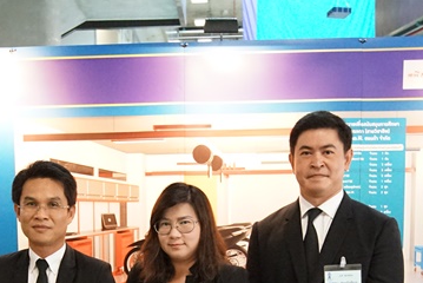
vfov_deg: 19.8
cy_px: 353
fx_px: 753
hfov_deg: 31.3
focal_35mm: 64
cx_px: 172
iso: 6400
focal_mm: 23
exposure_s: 1/125
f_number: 4.5
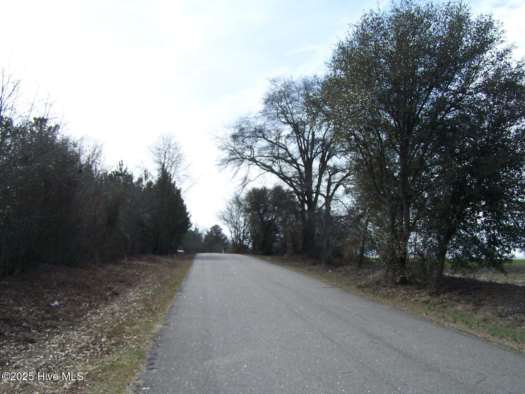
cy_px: 197
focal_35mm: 38
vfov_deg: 37.7
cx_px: 262
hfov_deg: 49.0
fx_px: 576
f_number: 4
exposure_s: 1/750
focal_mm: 6.3
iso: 80
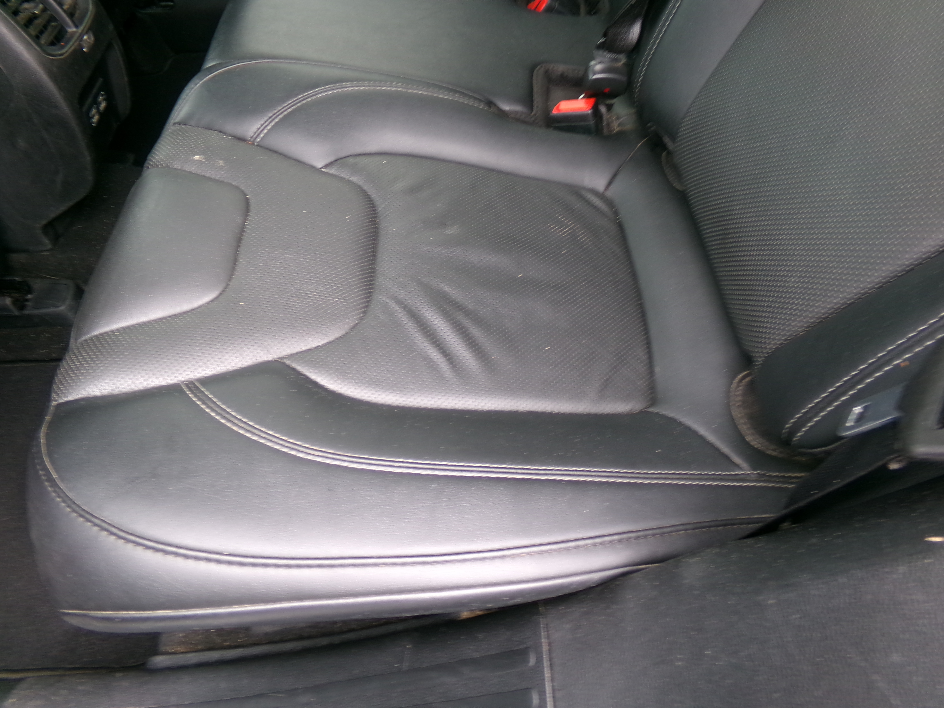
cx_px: 472
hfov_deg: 71.6
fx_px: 654
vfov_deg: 56.8
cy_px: 354
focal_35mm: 24
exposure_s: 1/17
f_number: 3.7
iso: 200
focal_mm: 4.3
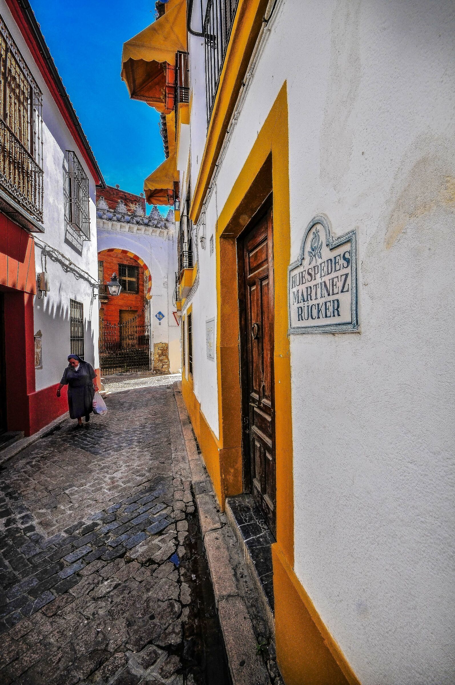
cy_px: 342
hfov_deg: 77.2
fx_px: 285
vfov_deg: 100.5
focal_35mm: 15
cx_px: 228
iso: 250
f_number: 20
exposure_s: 1/50
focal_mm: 10
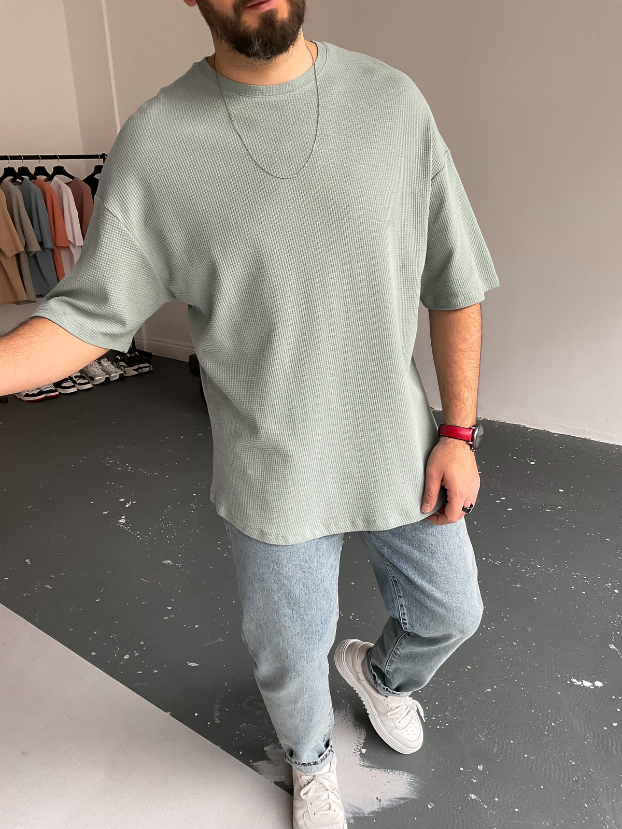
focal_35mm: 29
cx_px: 311
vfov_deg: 61.7
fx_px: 695
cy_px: 414
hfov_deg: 48.2
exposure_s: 1/70
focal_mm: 3
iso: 64
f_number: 1.8
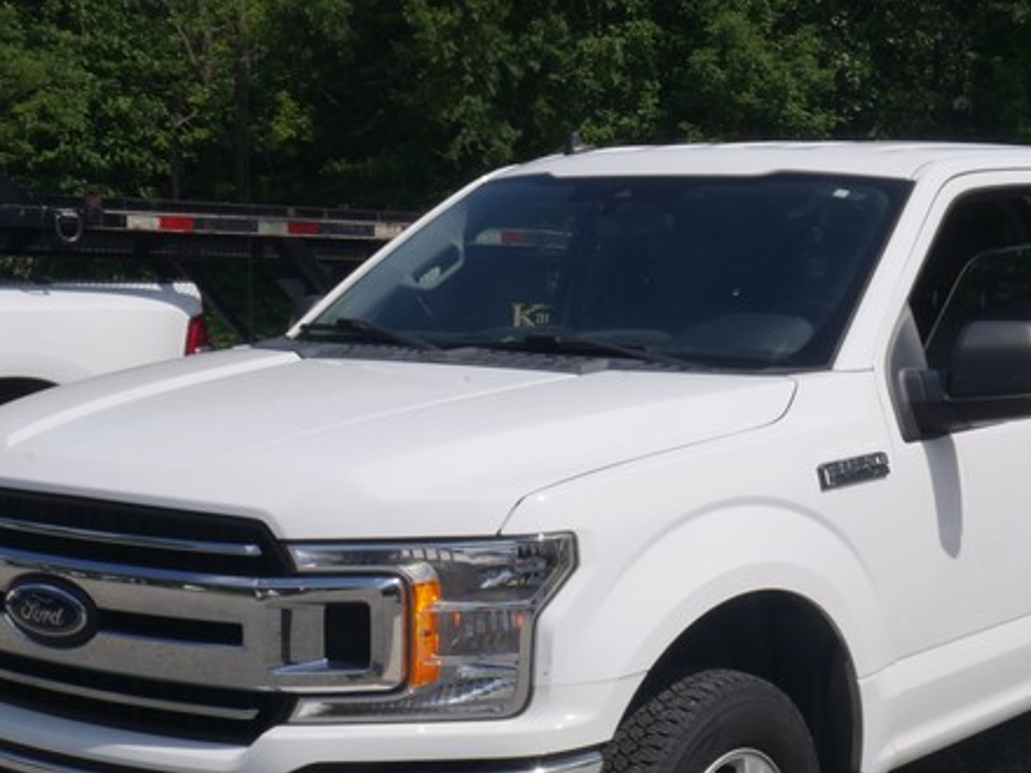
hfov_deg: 28.0
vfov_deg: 21.1
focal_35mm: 69
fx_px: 2055
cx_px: 674
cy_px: 583
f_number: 22
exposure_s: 1/125
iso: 200
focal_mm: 19
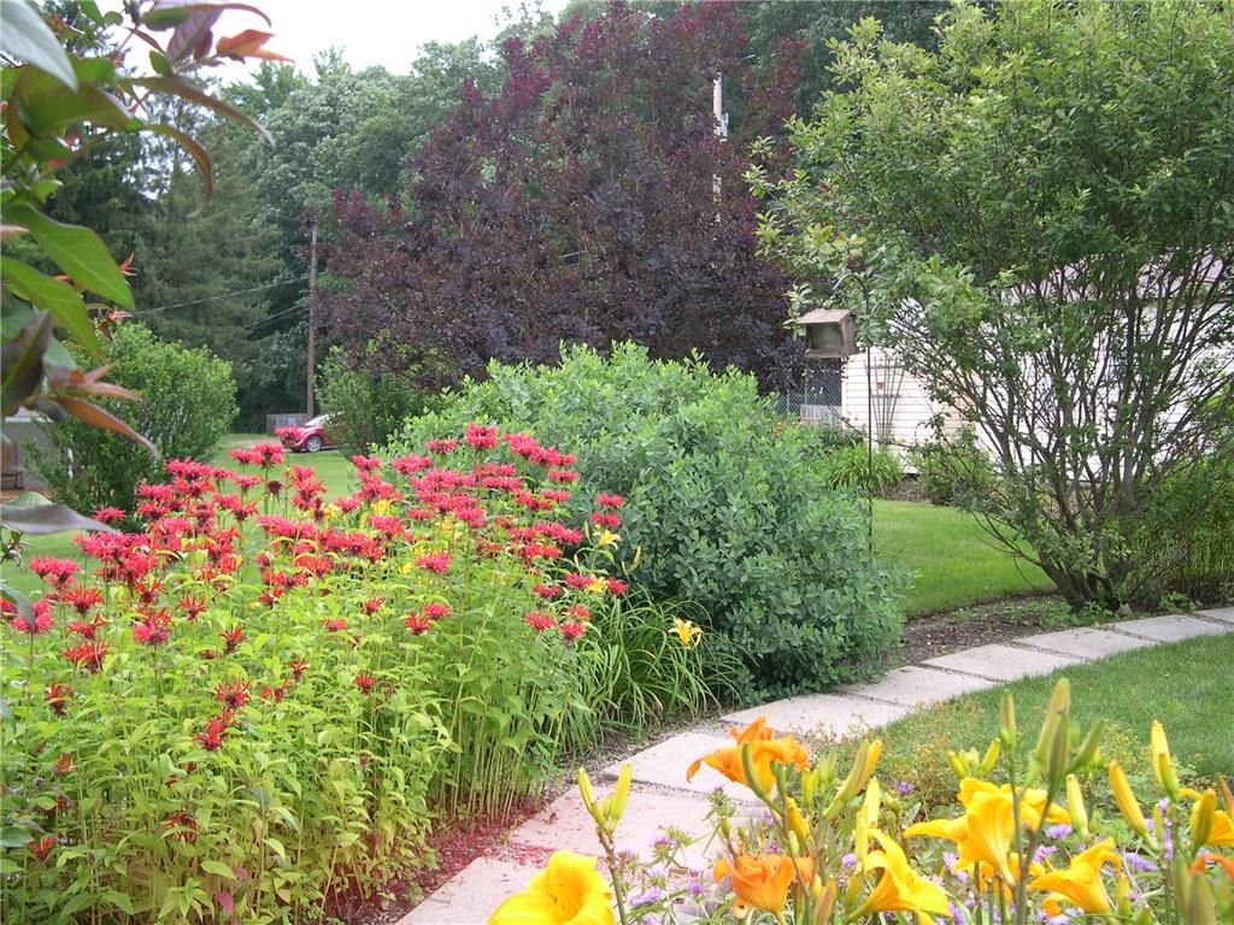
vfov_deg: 37.7
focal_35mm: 38
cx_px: 617
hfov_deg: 49.0
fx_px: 1355
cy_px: 462
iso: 100
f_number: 2.8
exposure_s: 1/102
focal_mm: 8
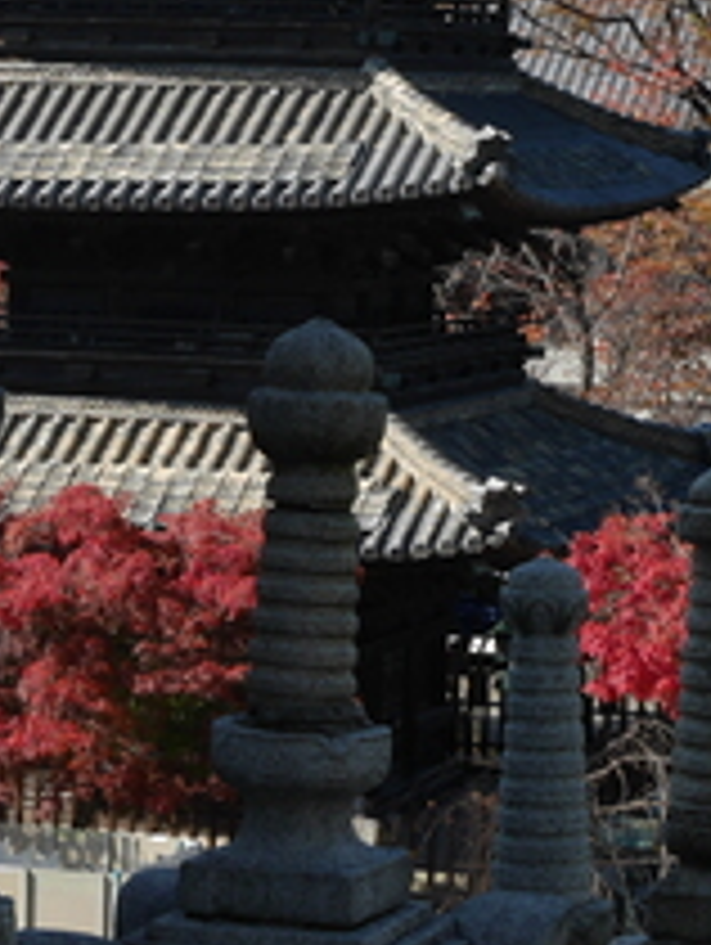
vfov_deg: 12.0
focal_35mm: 160
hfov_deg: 9.3
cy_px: -288
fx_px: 4373
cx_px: 299
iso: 200
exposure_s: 1/250
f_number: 8
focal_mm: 28
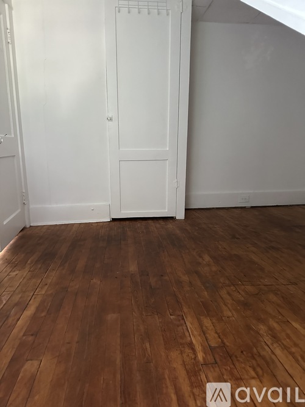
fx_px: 282
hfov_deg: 56.8
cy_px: 204
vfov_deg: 71.6
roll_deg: -0.4
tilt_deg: -11.4
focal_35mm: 24
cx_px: 152
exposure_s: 1/47
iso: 1000
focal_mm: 6.86
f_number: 1.78
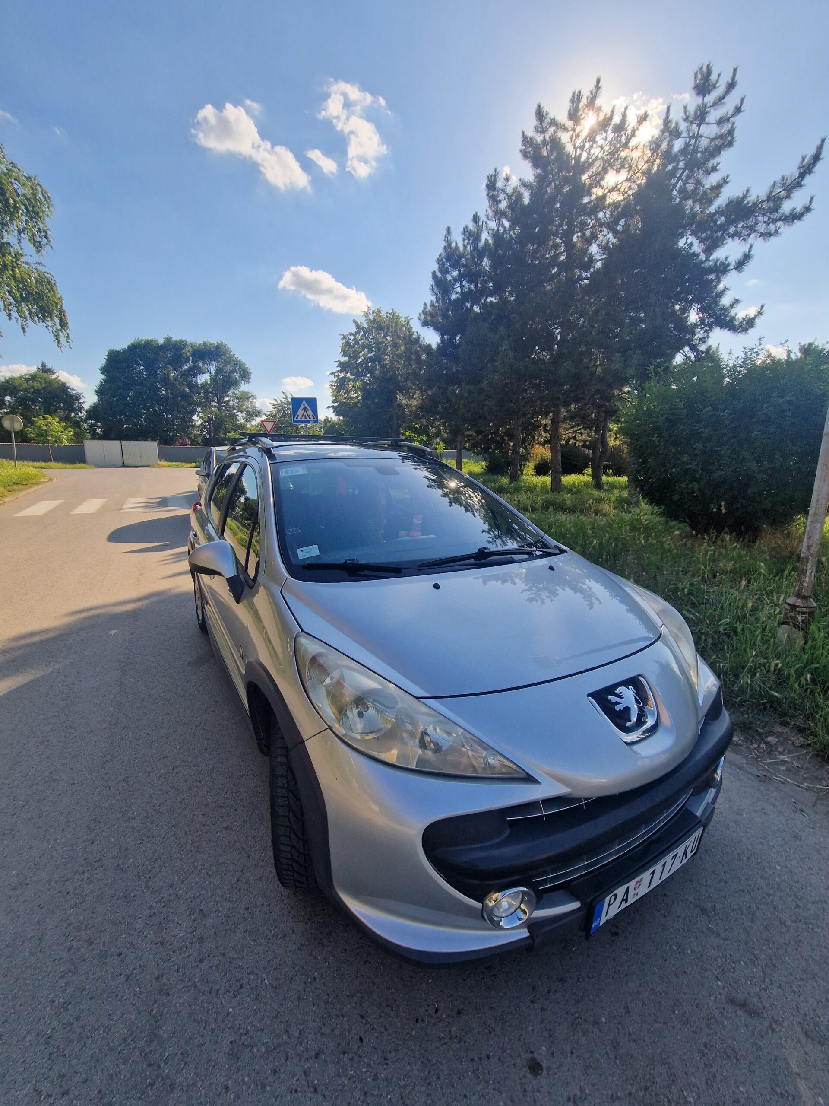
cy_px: 553
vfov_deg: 106.2
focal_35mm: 13
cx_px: 414
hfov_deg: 89.9
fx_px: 415
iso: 50
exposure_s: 1/1740
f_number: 2.2
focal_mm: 2.2
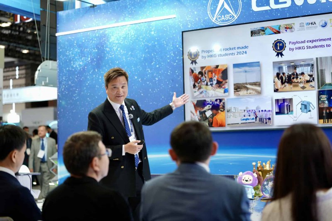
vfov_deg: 24.6
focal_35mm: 55
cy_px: 110
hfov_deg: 36.3
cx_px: 166
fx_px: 507
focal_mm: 55
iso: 80
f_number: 2
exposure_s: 1/60
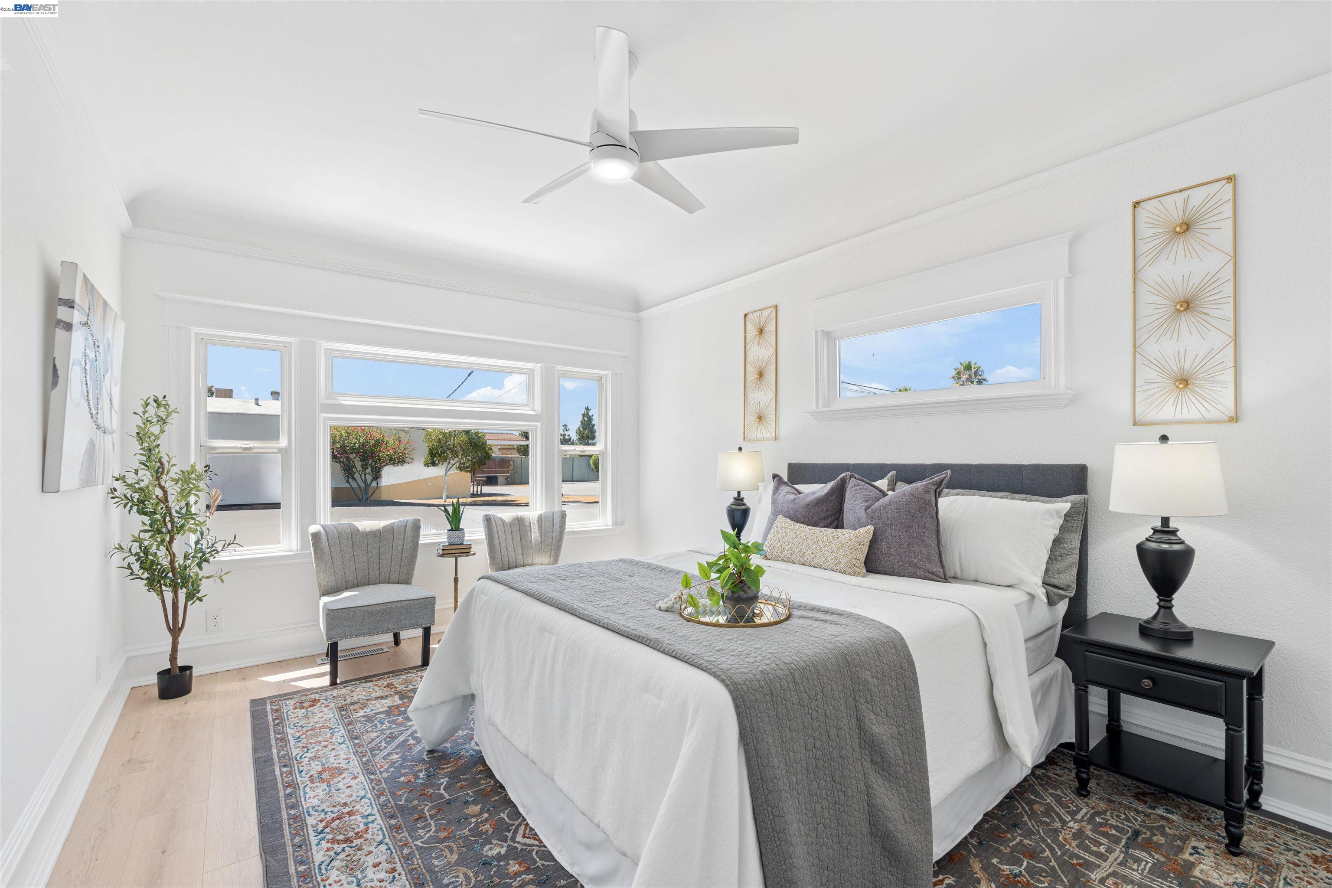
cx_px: 666
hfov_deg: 96.7
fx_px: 592
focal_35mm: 16
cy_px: 444
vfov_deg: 73.7
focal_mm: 16
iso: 100
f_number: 8
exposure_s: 1/40
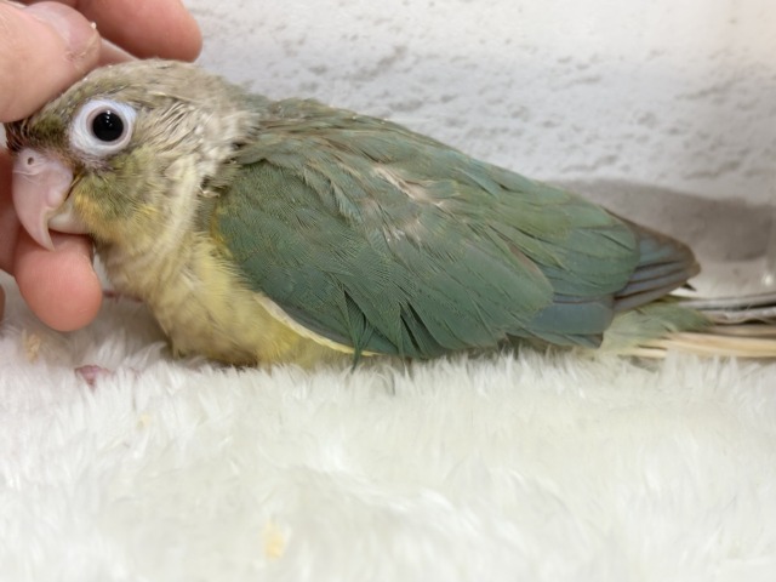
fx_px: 1166
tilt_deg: -18.1
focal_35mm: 52
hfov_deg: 36.8
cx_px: 388
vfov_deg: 28.0
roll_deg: -2.9
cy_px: 291
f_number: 1.6
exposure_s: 1/50
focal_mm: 5.96
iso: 64
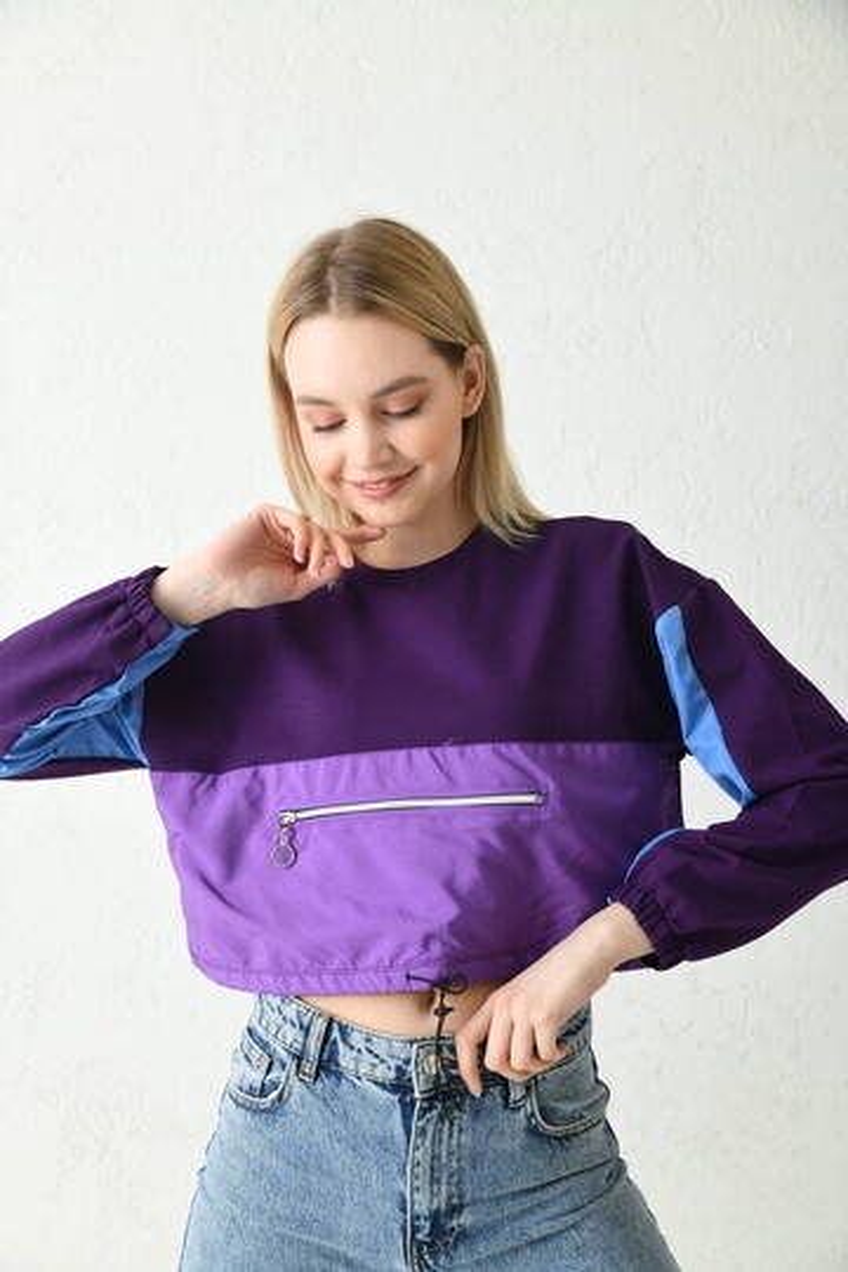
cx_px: 424
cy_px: 636
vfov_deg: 41.1
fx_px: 1696
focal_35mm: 48
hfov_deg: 28.1
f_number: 5.6
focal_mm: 48
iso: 100
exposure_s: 1/160
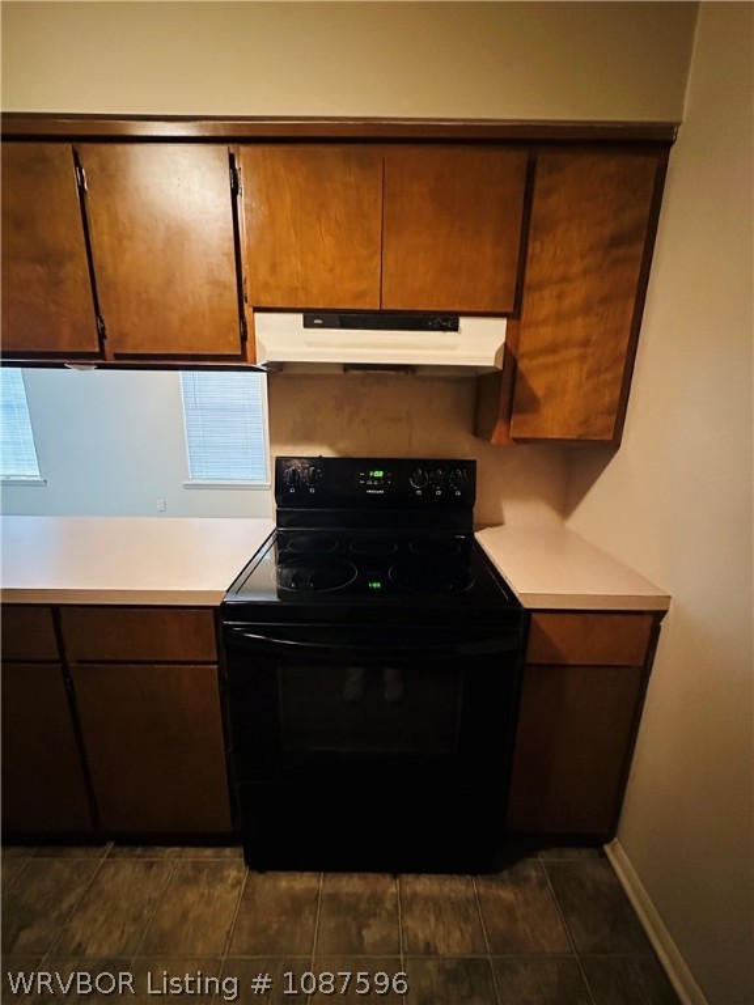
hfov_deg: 85.7
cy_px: 502
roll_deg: -1.6
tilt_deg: -14.6
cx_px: 377
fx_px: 407
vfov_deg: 102.1
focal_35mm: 14
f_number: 2.2
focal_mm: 2.22
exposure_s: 1/30
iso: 1250
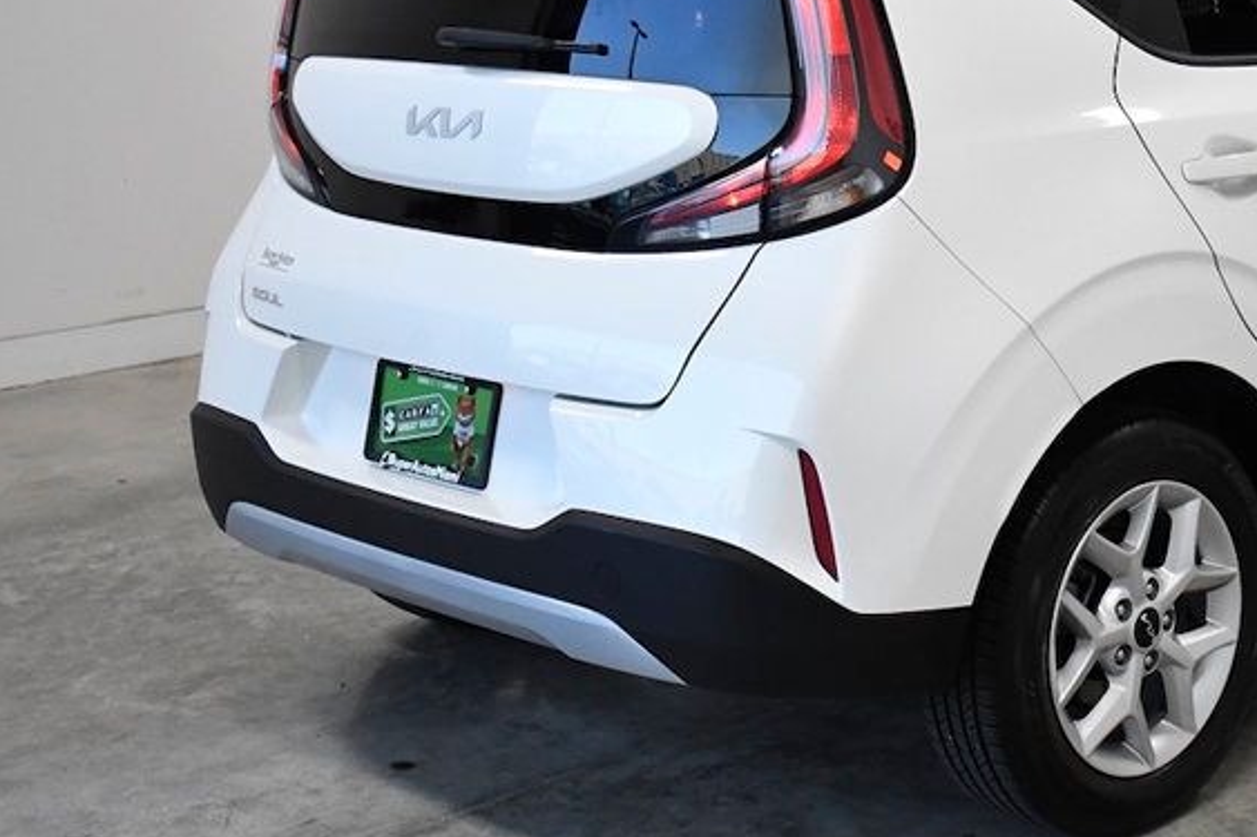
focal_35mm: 71
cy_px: 191
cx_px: 1067
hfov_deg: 27.7
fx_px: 2478
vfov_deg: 19.0
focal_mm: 26
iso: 2500
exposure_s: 1/1600
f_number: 3.8
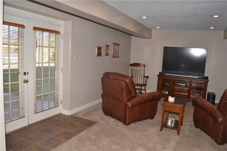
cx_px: 114
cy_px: 76
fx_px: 170
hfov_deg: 67.4
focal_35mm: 27
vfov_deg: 47.9
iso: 100
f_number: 4
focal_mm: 18
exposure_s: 1/60
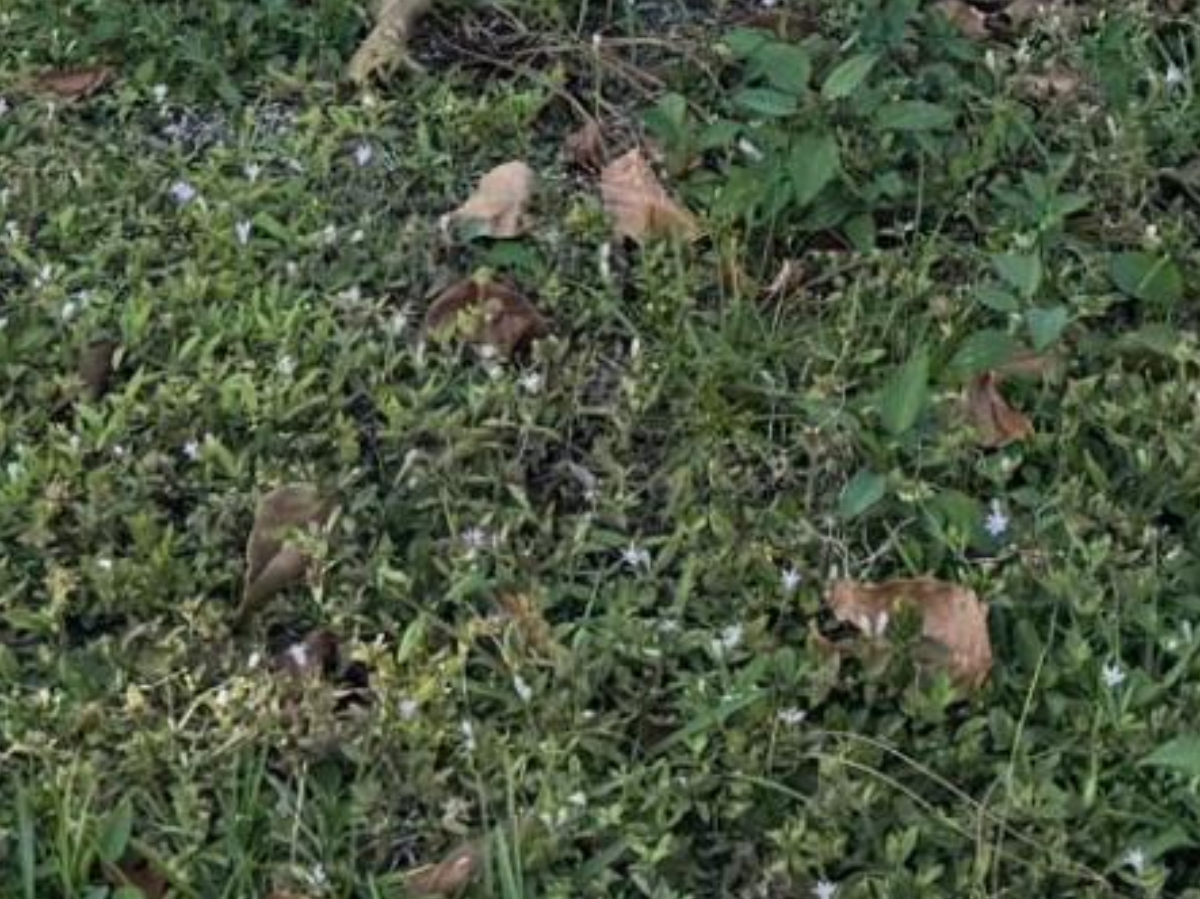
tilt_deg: +1.9
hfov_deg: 12.6
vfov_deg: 8.2
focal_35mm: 156
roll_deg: -0.2
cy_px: -1717
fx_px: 5406
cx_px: 1035
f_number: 1.78
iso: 80
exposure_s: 1/1395
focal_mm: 6.76
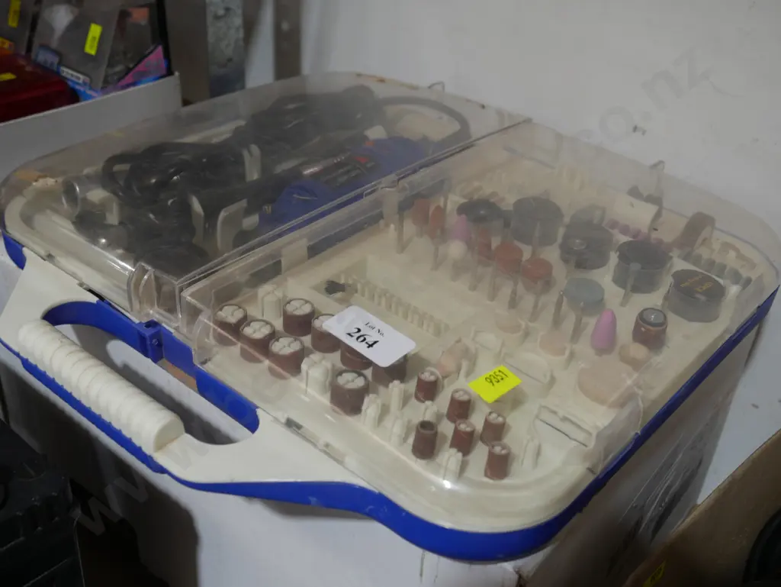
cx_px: 390
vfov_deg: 36.0
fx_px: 903
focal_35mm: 40
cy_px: 294
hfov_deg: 46.8
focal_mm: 20
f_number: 4.5
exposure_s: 1/60
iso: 400
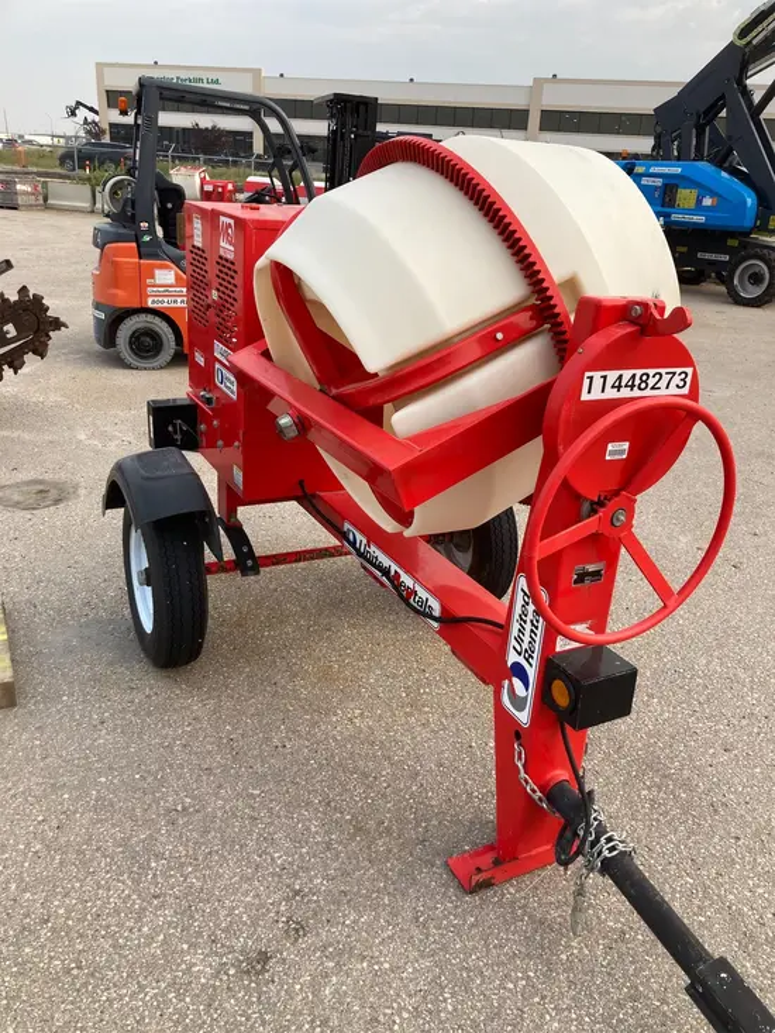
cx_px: 388
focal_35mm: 28
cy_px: 516
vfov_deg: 63.4
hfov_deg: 49.8
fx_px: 836
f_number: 1.8
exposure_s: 1/216
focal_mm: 3.99
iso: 20
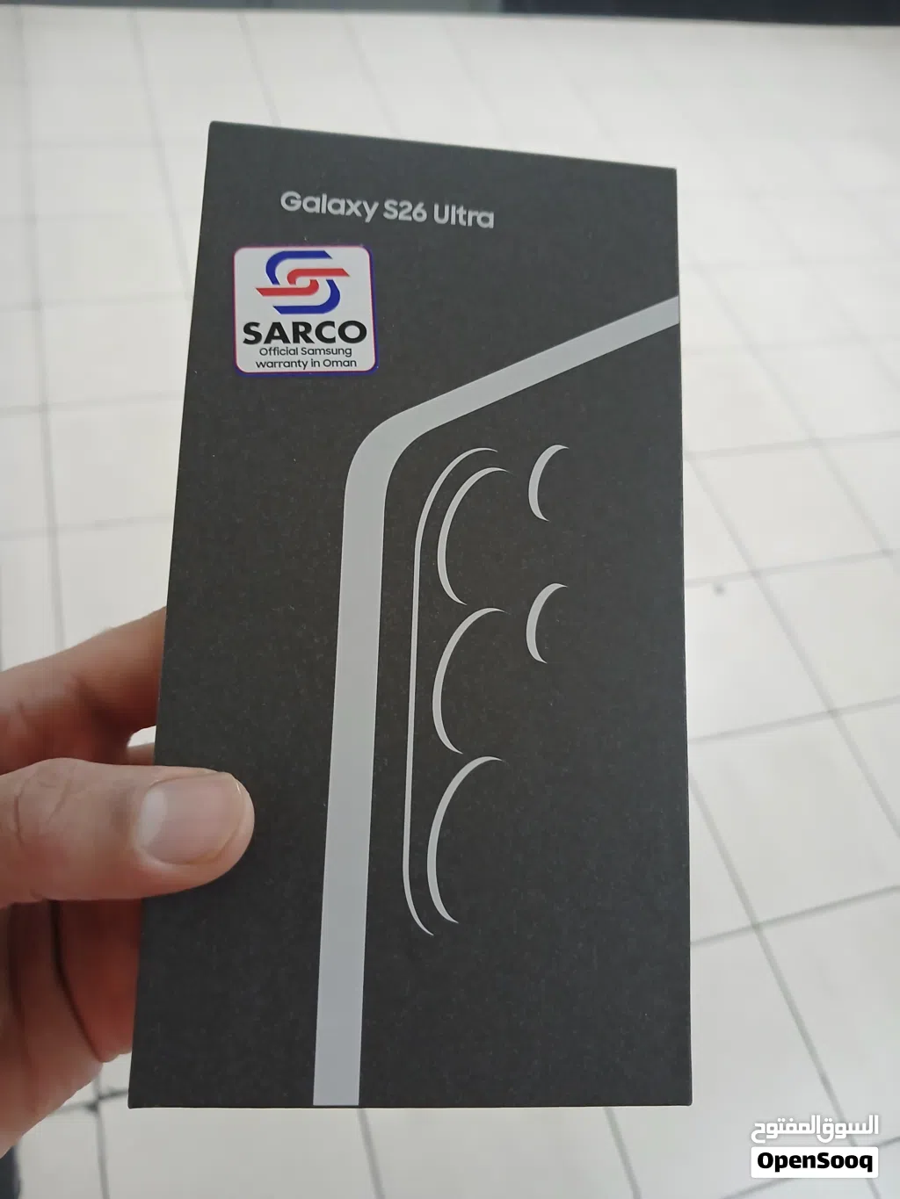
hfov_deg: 51.4
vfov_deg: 65.3
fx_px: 936
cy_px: 600
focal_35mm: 27
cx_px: 450
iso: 320
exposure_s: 1/50
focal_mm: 3.98
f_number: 1.8
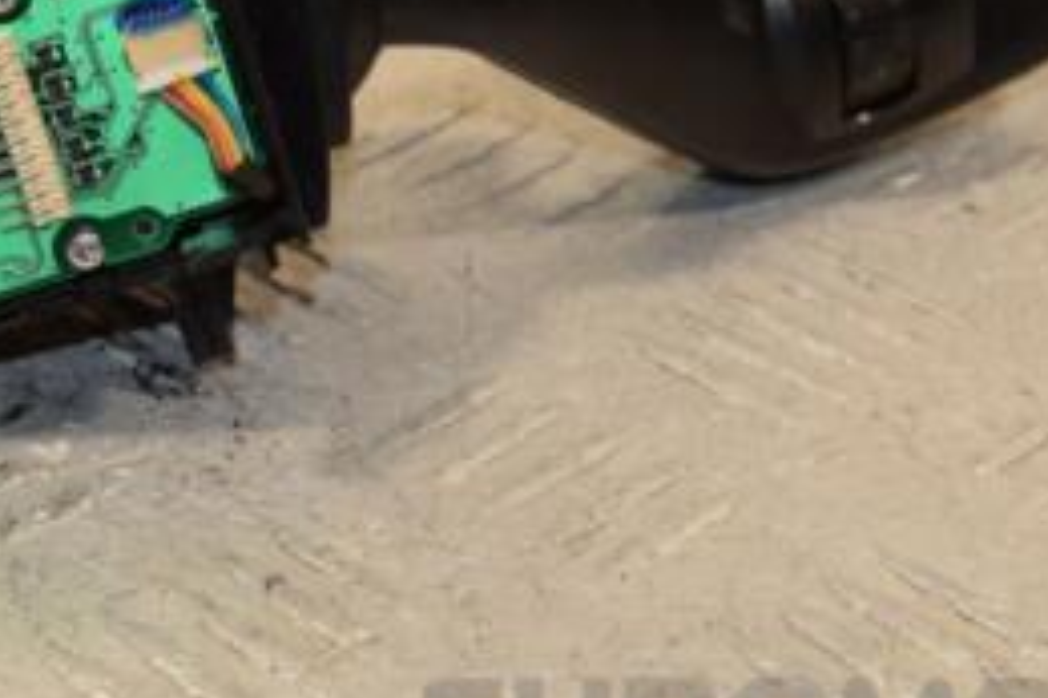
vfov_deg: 7.9
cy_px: 202
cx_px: 347
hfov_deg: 11.9
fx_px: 5033
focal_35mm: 173
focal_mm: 50
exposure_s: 1/200
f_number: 8
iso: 800
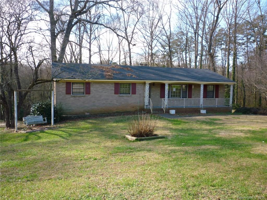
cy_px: 100
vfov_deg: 48.2
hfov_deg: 61.7
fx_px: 224
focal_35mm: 29
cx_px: 134
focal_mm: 5.2
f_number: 3.3
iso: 100
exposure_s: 1/125
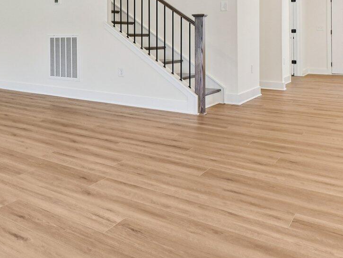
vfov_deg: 35.8
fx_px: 377
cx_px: -23
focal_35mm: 38
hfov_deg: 40.7
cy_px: 34
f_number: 8
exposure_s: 1/20
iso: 400
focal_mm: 14
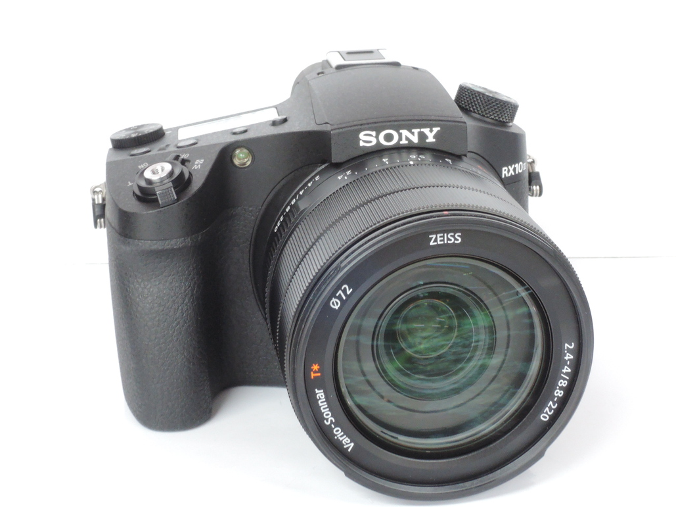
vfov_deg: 21.0
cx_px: 342
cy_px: 278
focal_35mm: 70
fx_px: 1367
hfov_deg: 27.8
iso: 800
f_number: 7.3
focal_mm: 12.8
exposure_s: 1/10
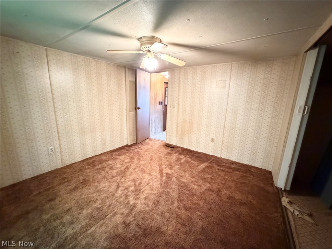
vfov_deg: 85.7
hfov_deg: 102.1
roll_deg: -0.8
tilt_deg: -12.7
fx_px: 134
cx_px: 166
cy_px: 124
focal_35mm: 14
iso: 3200
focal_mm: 2.22
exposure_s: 1/15
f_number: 2.2
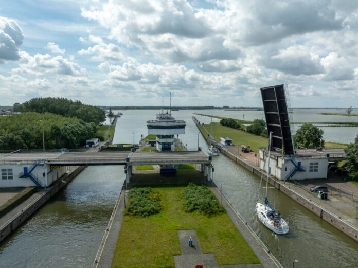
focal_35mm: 24
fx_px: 248
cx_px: 179
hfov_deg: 71.6
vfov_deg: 56.8
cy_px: 134
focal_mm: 12.29
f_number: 5.6
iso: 100
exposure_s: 1/1250
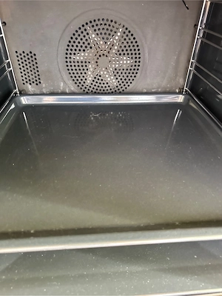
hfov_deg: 56.8
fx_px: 205
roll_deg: +0.5
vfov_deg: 71.6
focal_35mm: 24
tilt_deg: -40.2
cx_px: 111
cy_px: 148
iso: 1600
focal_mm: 6.86
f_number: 1.78
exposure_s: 1/30
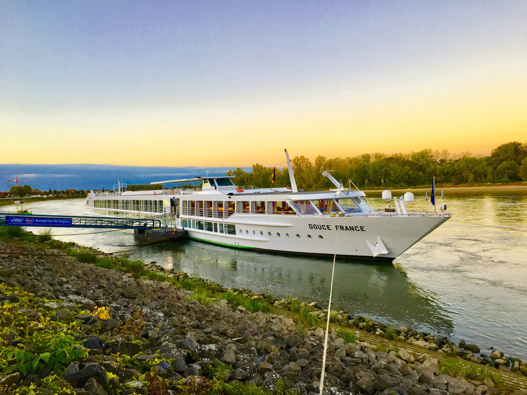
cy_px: 198
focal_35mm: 29
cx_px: 264
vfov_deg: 48.2
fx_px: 442
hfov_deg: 61.7
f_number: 2.2
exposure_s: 1/100
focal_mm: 4.15
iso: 40
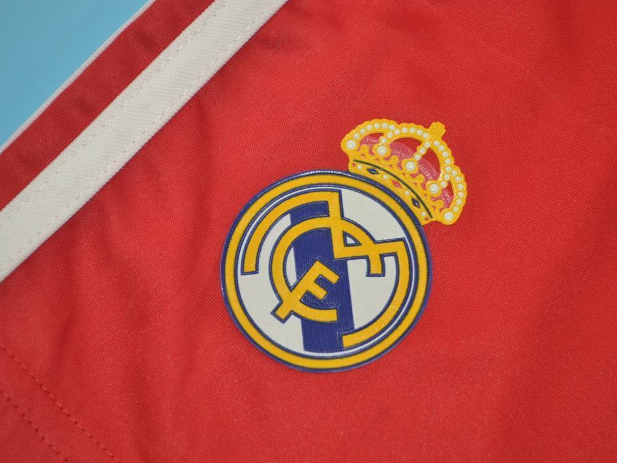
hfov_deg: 24.7
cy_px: 233
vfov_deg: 18.7
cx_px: 333
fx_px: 1408
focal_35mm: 79
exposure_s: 1/100
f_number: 5.6
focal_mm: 48
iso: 200
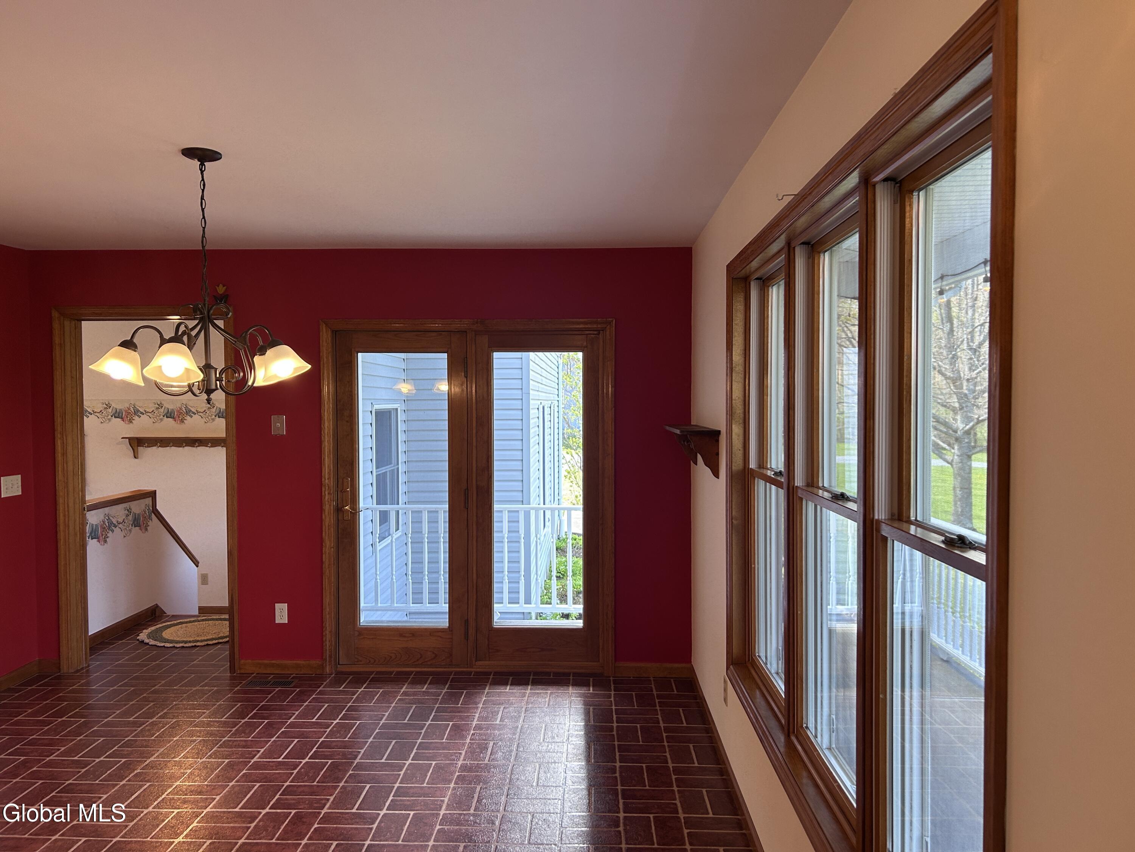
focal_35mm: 26
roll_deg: -0.1
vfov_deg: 53.1
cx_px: 568
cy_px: 426
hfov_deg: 67.3
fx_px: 852
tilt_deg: -1.8
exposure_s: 1/120
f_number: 1.5
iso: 100
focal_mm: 5.7
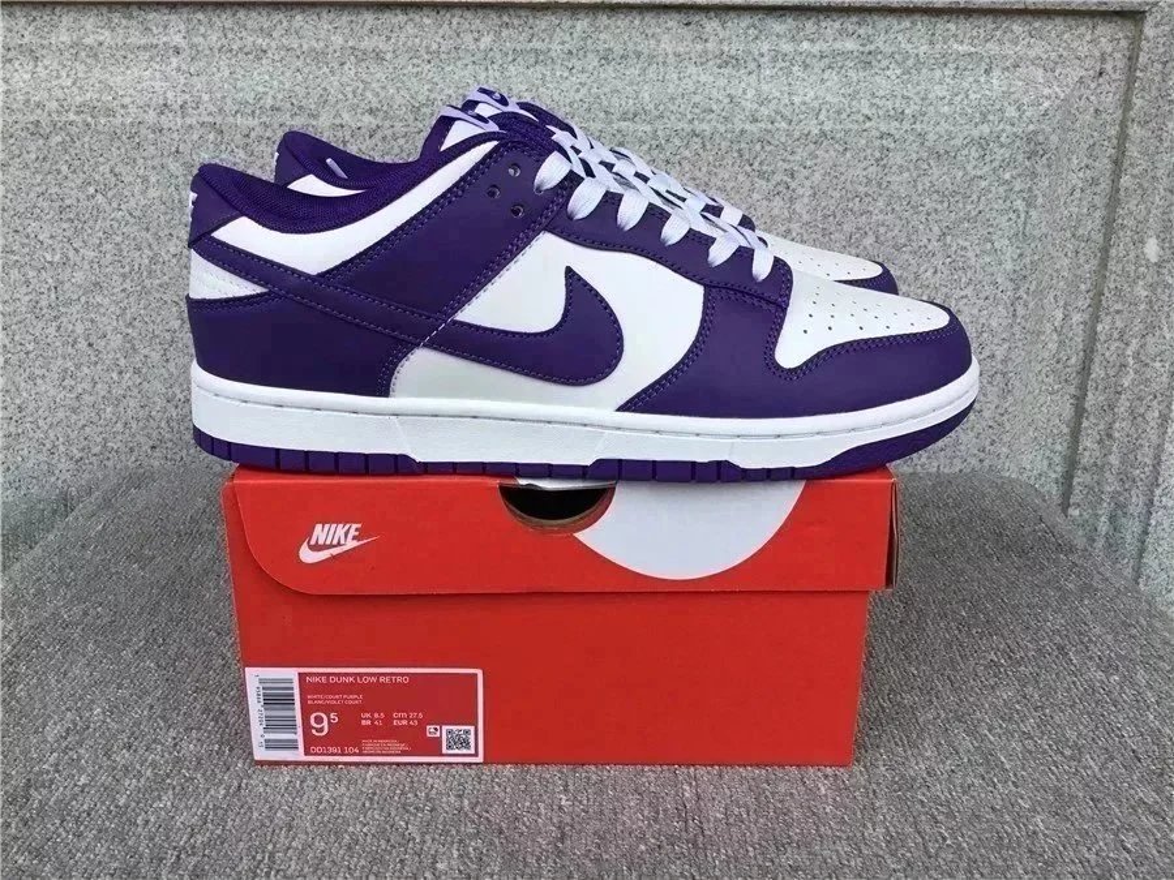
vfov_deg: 45.4
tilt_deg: -18.4
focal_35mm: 31
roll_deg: +0.0
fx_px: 1051
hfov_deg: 58.4
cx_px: 587
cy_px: 440
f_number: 2.4
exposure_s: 1/381
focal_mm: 3.3
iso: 25
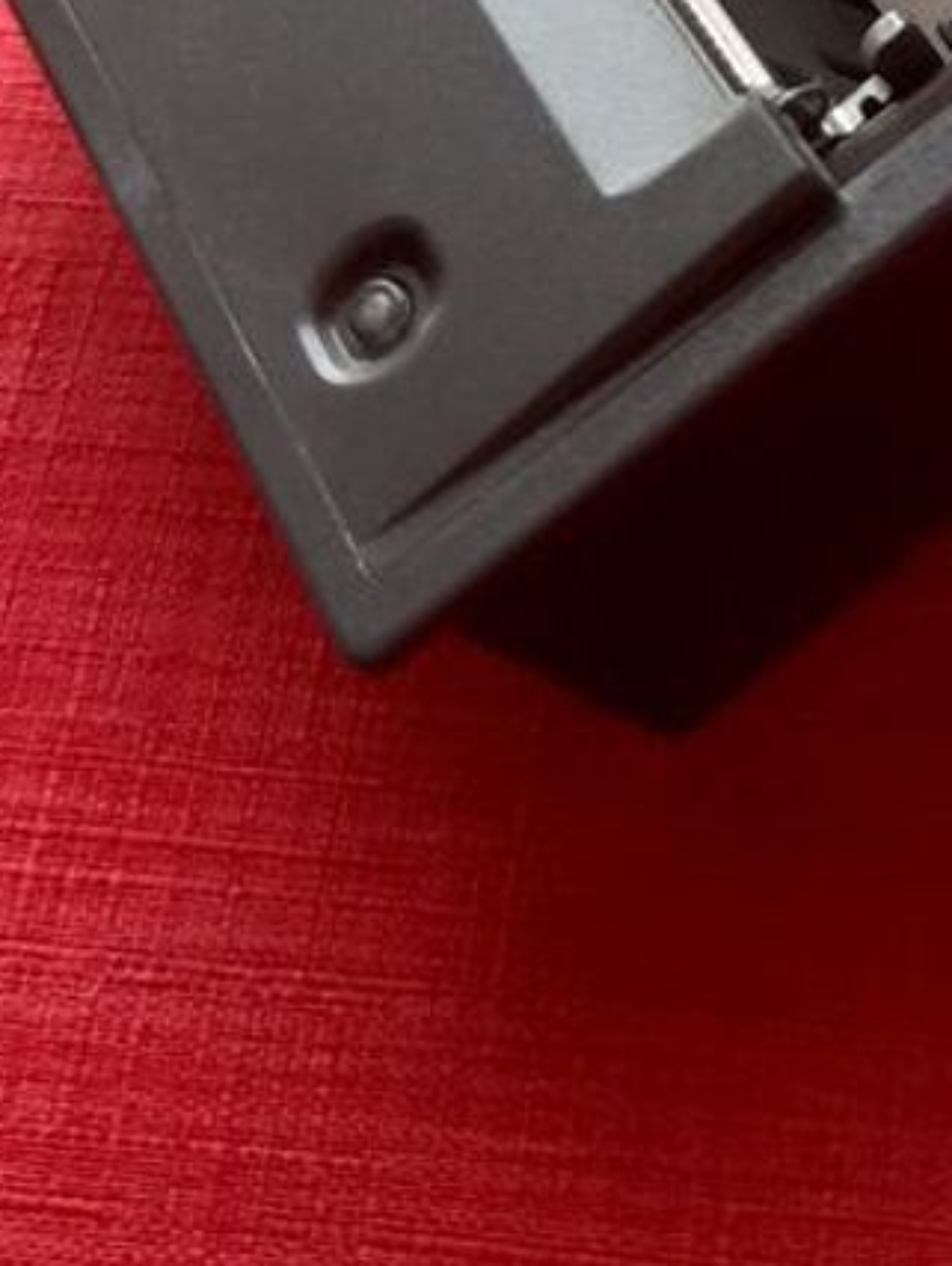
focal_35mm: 78
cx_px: 822
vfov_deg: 22.6
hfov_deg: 18.7
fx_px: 2856
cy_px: -328
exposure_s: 1/33
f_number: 2
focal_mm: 4.6
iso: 320
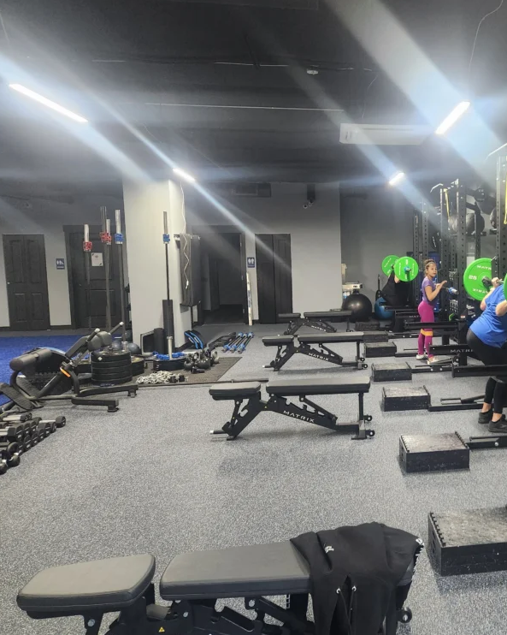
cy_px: 312
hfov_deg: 44.1
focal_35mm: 31
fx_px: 582
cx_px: 427
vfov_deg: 57.2
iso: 800
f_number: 1.8
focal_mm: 5.4
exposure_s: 1/120
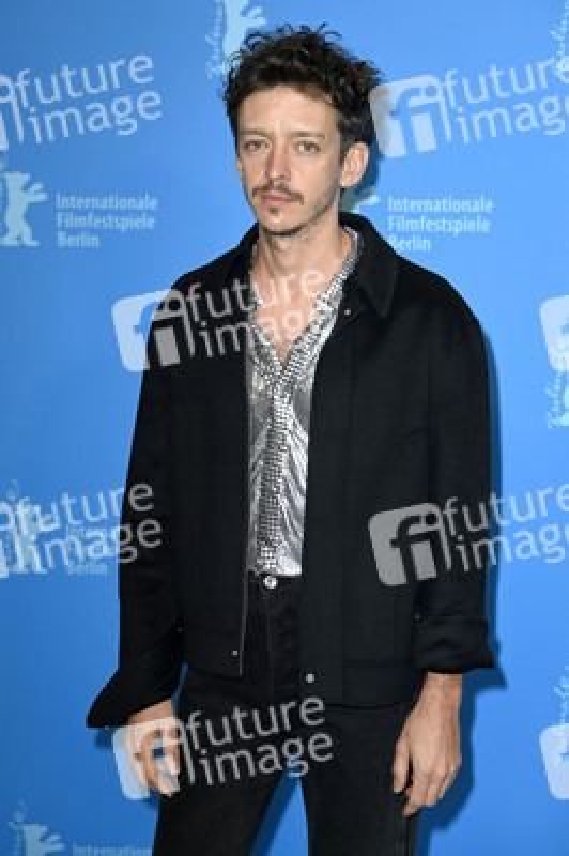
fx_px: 2660
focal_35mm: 112
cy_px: 428
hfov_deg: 12.2
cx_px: 284
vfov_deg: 18.3
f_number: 5.6
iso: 800
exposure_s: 1/200
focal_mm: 112
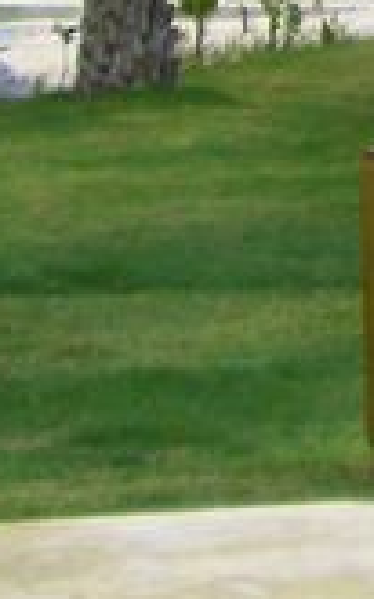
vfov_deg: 8.0
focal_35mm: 250
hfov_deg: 4.9
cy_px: -653
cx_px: 1231
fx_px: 4081
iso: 100
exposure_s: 1/200
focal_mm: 6.2
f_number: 8
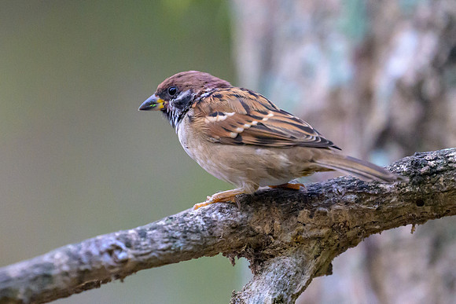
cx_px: 153
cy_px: 117
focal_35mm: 926
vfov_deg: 1.5
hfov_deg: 2.2
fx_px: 11732
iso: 4000
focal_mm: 400
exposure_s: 1/320
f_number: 2.8
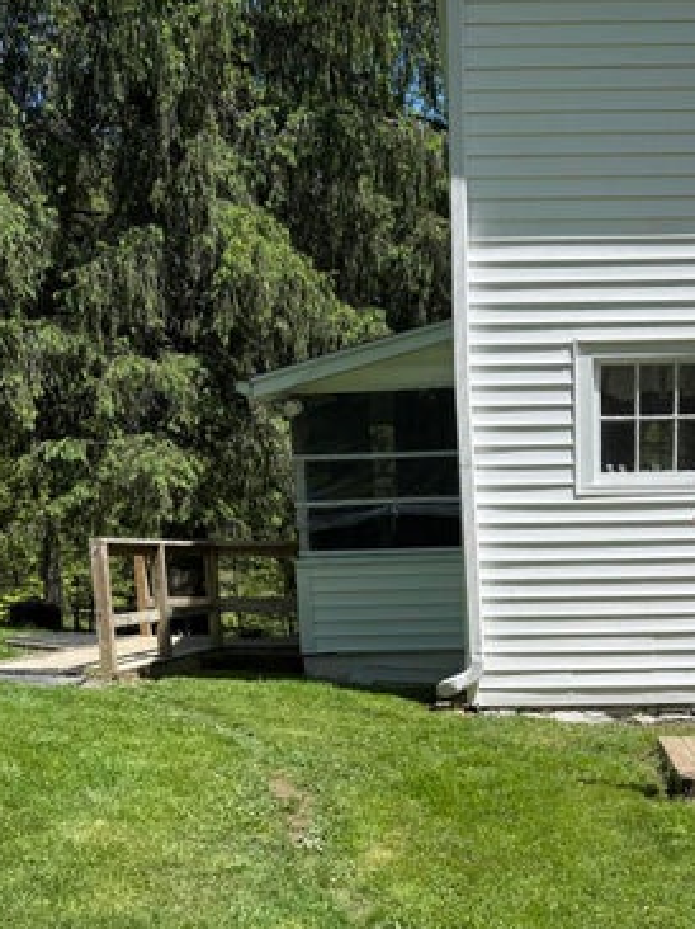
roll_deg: +0.0
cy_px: 784
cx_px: 540
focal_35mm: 42
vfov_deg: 42.2
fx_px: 1126
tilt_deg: -13.5
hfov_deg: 33.5
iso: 80
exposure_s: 1/3953
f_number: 1.78
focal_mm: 6.76
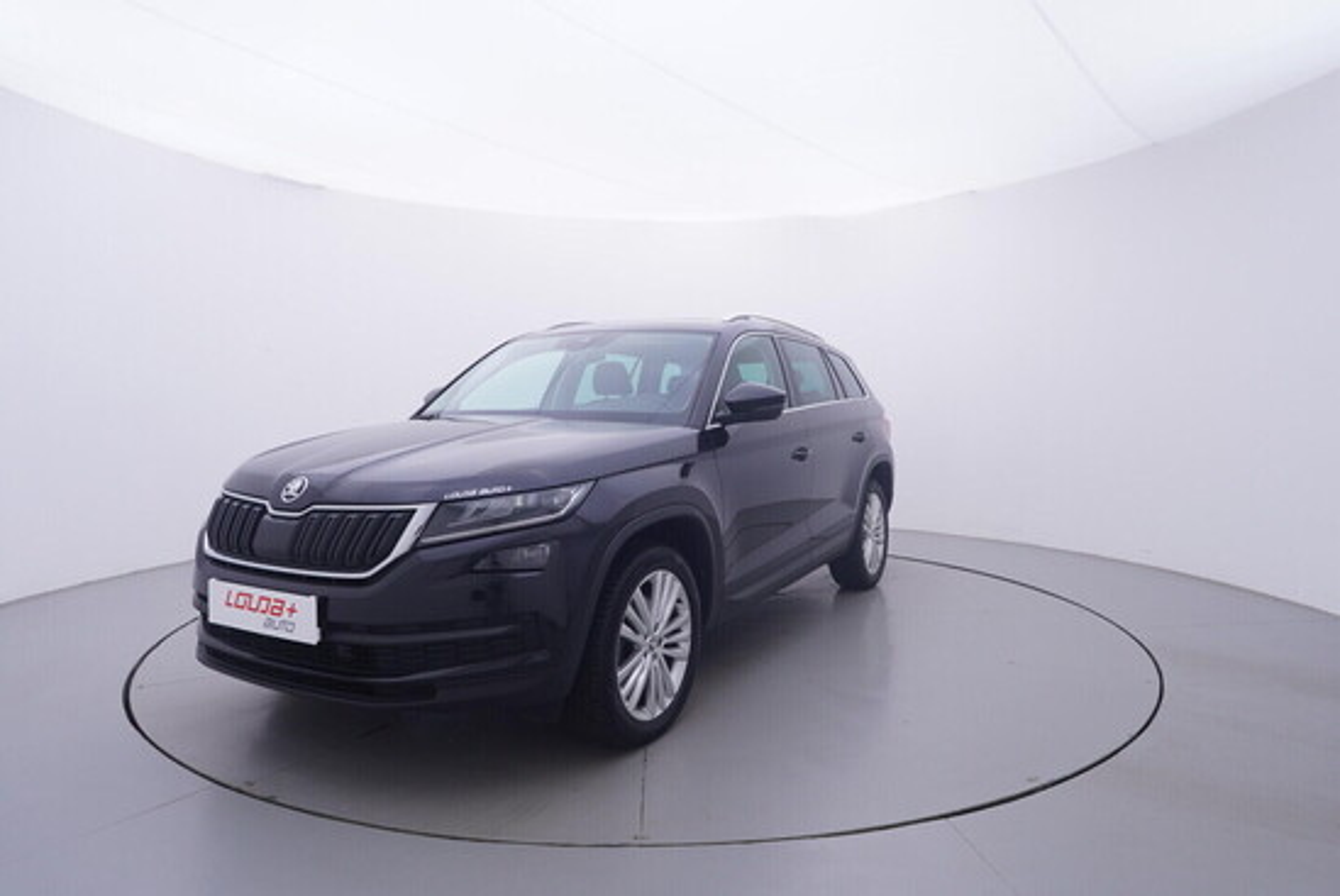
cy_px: 448
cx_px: 670
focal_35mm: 22
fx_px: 838
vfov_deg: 56.2
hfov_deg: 77.3
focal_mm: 15
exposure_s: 1/80
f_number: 5
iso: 200
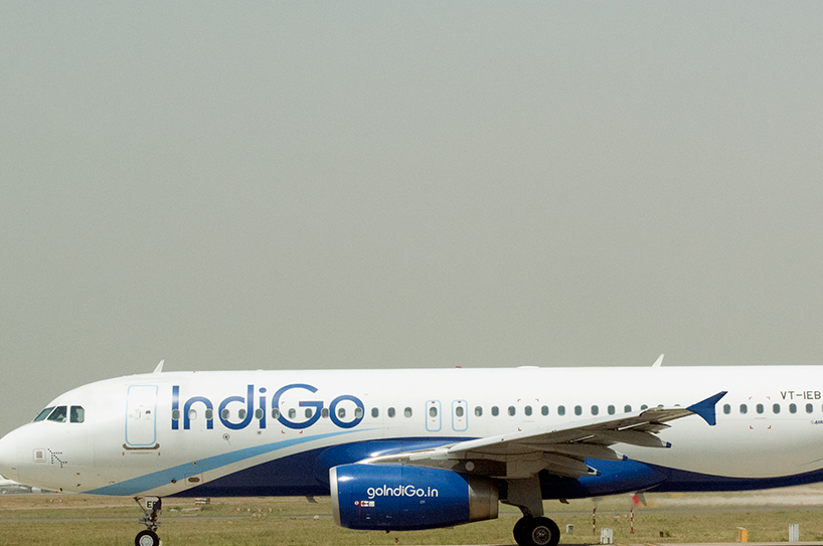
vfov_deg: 8.9
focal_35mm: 154
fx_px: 3516
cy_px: 366
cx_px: 563
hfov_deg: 13.3
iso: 2000
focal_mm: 70
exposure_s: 1/1000
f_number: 11
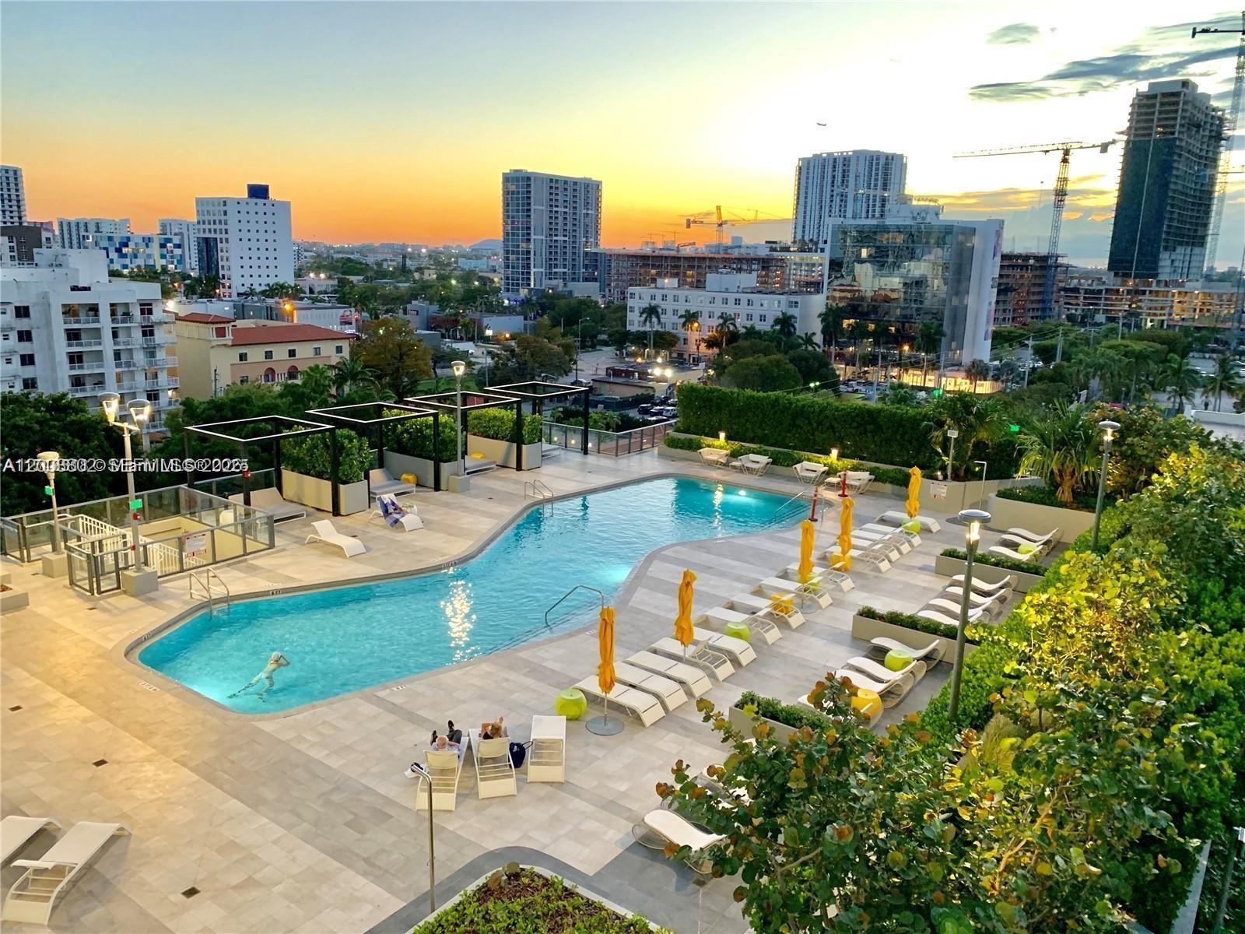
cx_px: 622
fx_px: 935
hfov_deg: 67.3
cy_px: 467
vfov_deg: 53.1
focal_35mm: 26
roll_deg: -1.7
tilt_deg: -12.2
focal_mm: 4.25
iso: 320
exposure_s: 1/60
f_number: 1.8
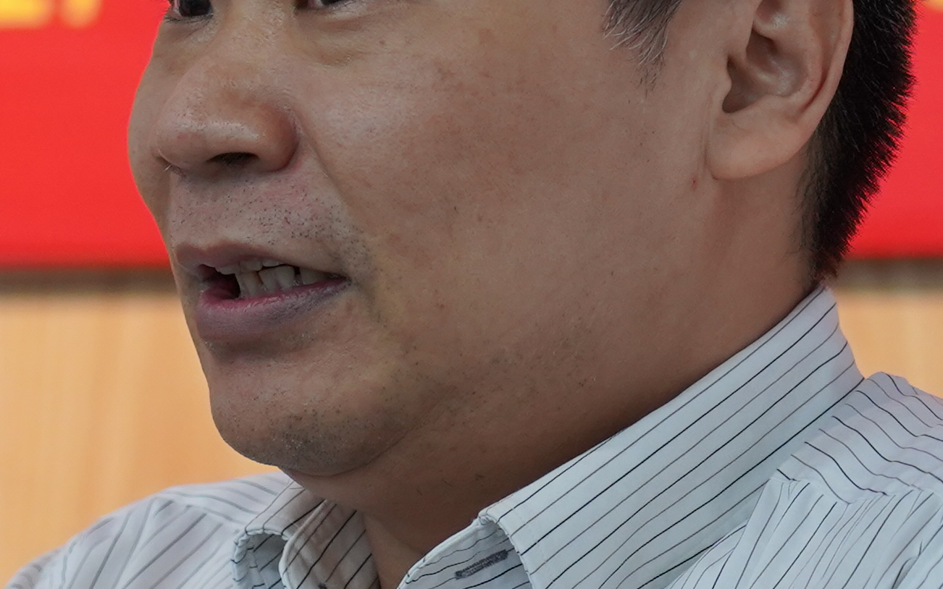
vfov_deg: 3.3
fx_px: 10384
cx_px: 16
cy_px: 189
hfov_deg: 5.2
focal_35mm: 404
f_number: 4
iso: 1000
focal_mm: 86
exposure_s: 1/160
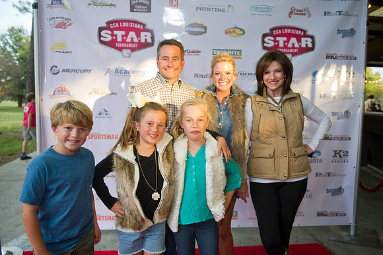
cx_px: 192
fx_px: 298
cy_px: 128
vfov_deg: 46.4
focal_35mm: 28
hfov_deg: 65.5
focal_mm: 28
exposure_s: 1/160
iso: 640
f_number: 3.2
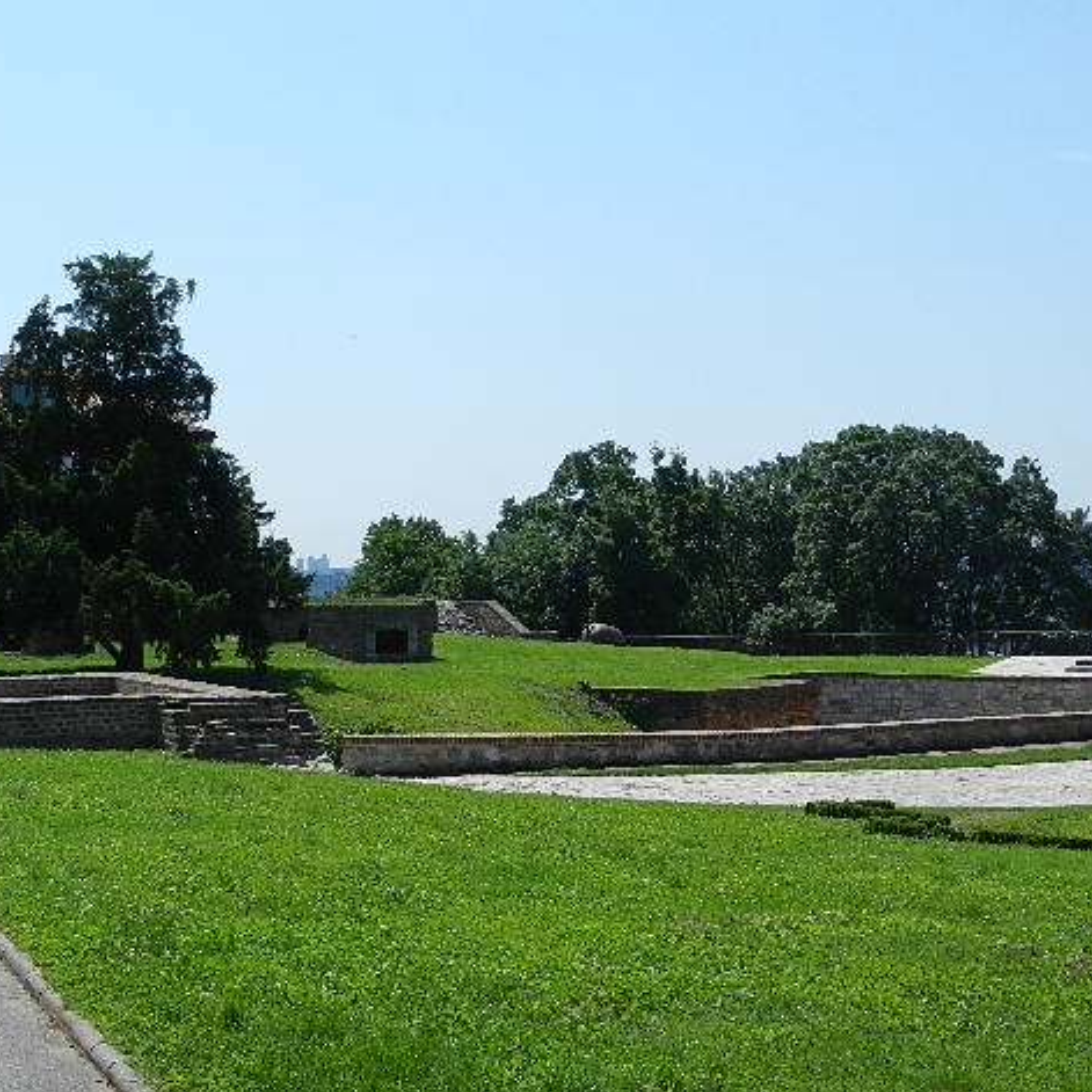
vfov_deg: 31.6
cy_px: 554
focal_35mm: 54
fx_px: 1927
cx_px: 598
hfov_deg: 31.6
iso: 160
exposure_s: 1/1600
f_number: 4.2
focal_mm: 8.2
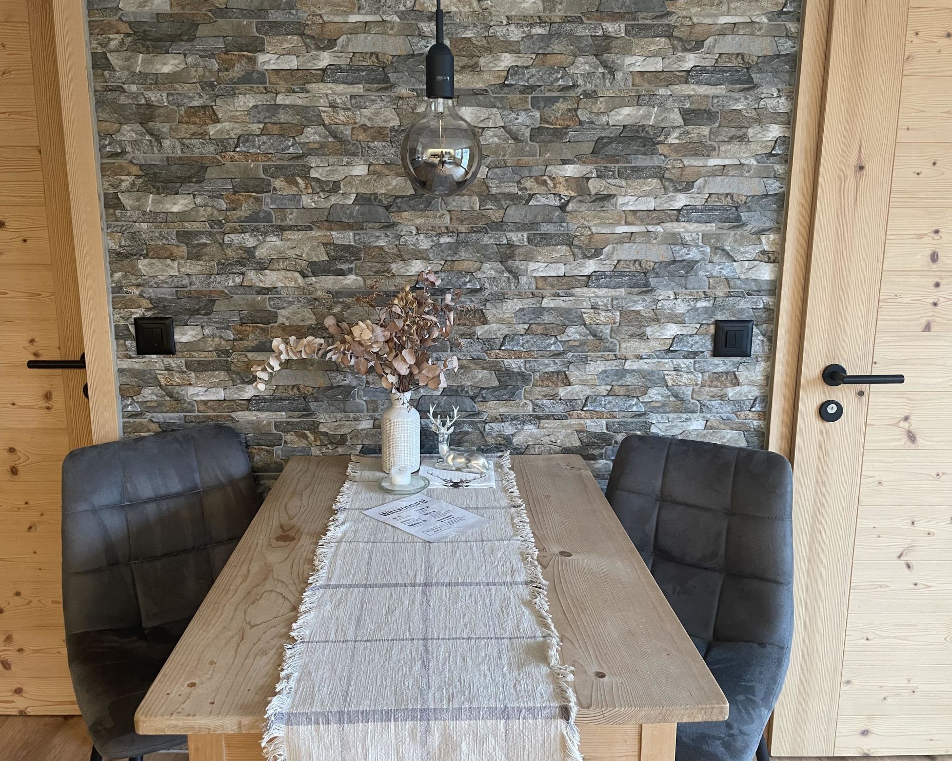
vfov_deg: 51.5
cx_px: 452
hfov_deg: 62.2
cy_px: 384
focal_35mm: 28
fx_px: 789
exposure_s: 1/60
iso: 200
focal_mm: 4.2
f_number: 1.6
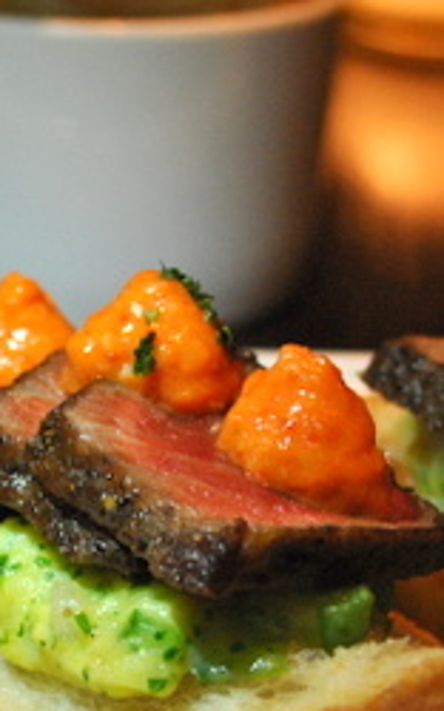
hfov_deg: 13.2
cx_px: 23
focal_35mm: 98
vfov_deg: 21.0
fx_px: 1900
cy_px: 543
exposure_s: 1/30
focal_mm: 20
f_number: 3.8
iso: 400
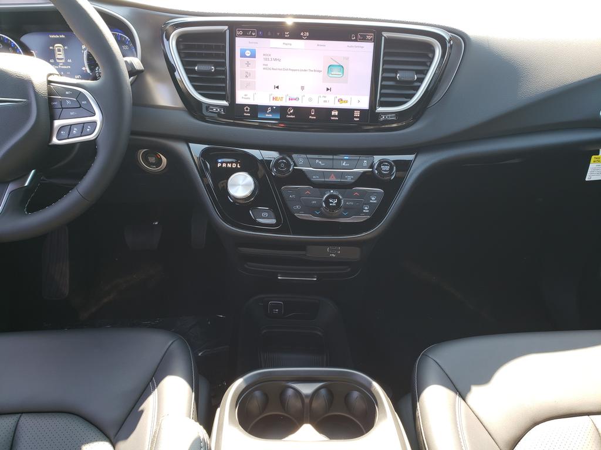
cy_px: 225
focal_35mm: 26
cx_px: 300
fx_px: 451
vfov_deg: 53.1
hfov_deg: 67.3
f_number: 2.4
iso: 64
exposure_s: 1/50
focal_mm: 4.3
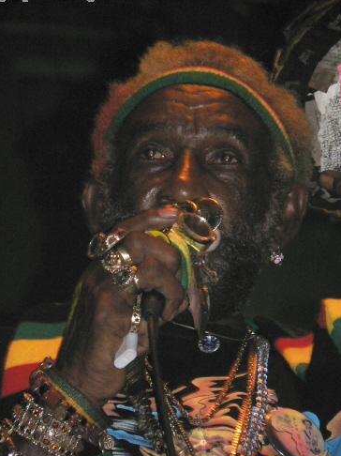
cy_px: 235
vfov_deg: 5.6
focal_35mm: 357
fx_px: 4693
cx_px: 167
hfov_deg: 4.2
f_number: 3.3
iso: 400
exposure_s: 1/60
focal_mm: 52.5
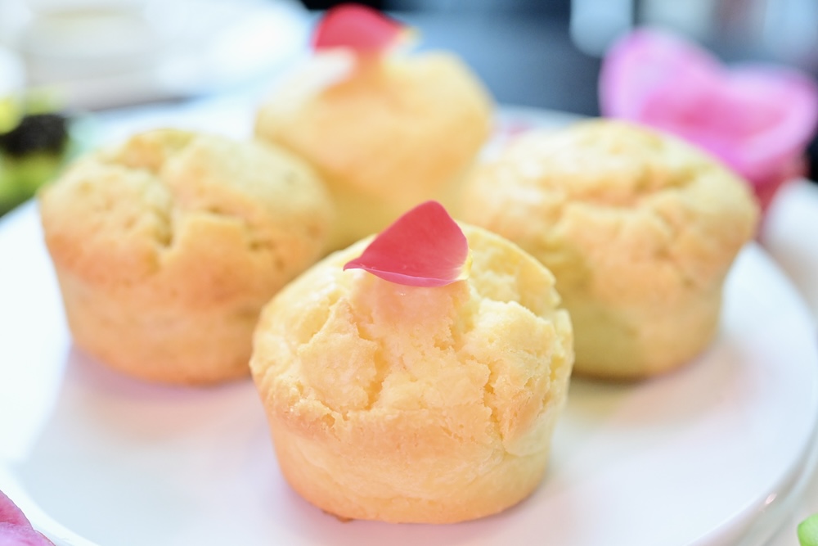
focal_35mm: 60
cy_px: 273
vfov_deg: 22.6
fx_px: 1363
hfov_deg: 33.4
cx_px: 409
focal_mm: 60
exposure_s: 1/250
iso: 6400
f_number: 5.6
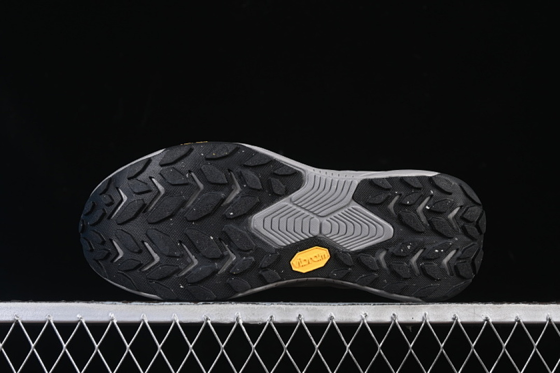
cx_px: 280
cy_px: 186
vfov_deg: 18.2
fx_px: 1167
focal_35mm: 75
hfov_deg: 27.0
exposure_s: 1/60
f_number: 6.3
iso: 160
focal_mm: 50
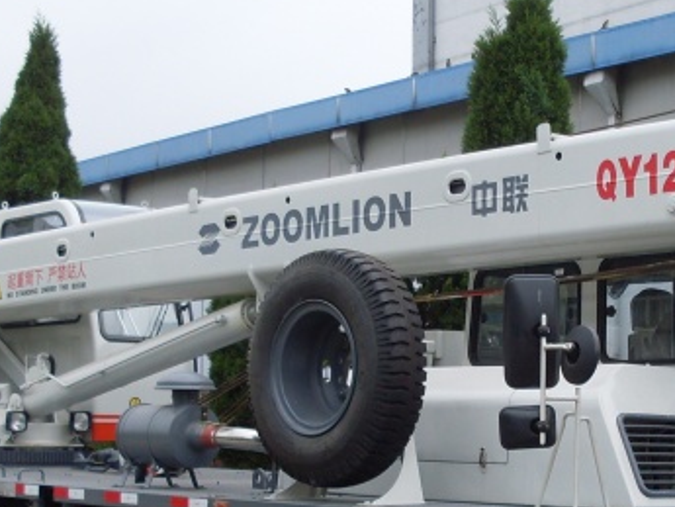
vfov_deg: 16.7
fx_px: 1717
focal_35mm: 88
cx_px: 472
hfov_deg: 22.1
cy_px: 401
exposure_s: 1/350
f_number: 2.8
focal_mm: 6.3
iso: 80
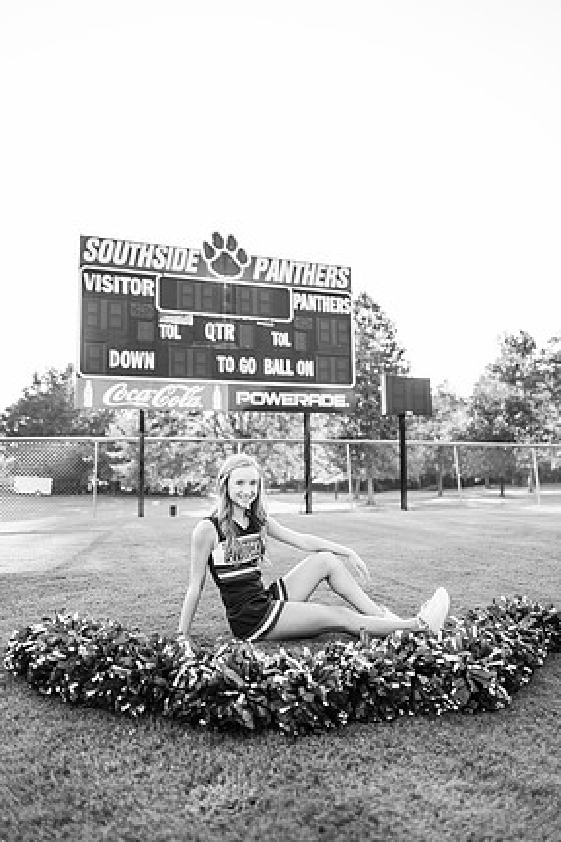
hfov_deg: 51.3
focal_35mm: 25
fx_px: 584
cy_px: 409
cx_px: 286
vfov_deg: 71.5
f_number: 2
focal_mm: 24
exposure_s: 1/500
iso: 125
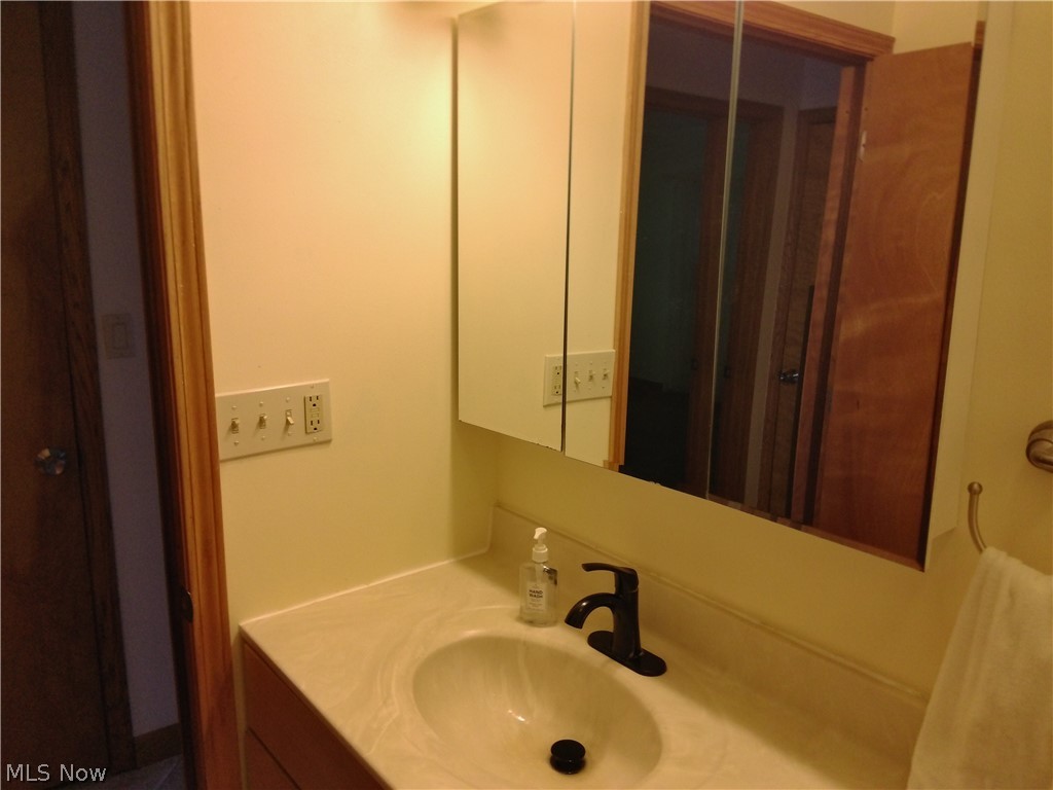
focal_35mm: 26
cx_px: 526
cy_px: 395
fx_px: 791
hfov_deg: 67.3
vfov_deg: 53.1
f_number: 2
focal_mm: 3
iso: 268
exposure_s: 1/33
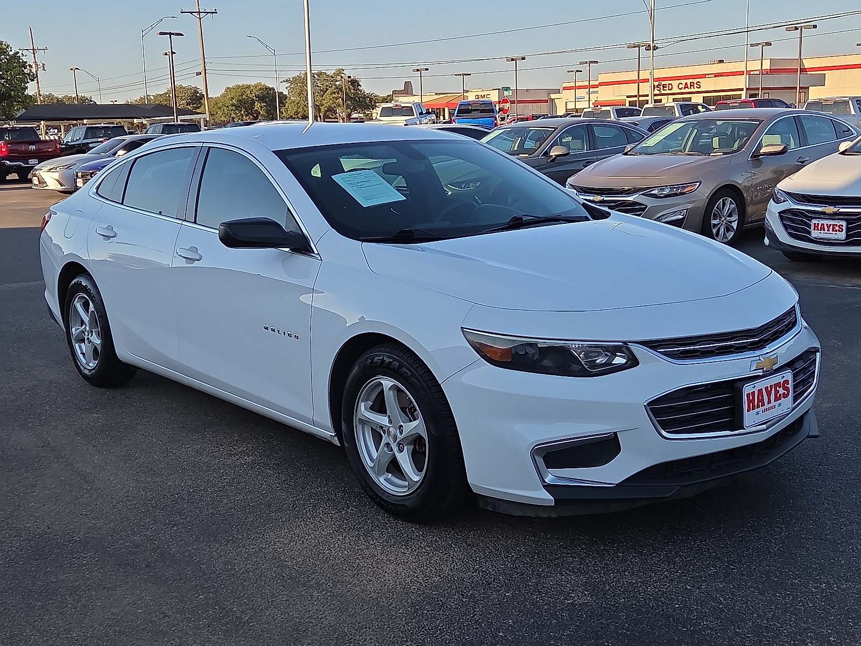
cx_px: 430
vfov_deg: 36.0
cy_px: 323
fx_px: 995
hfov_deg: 46.8
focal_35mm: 40
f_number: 1.8
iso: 25
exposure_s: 1/833
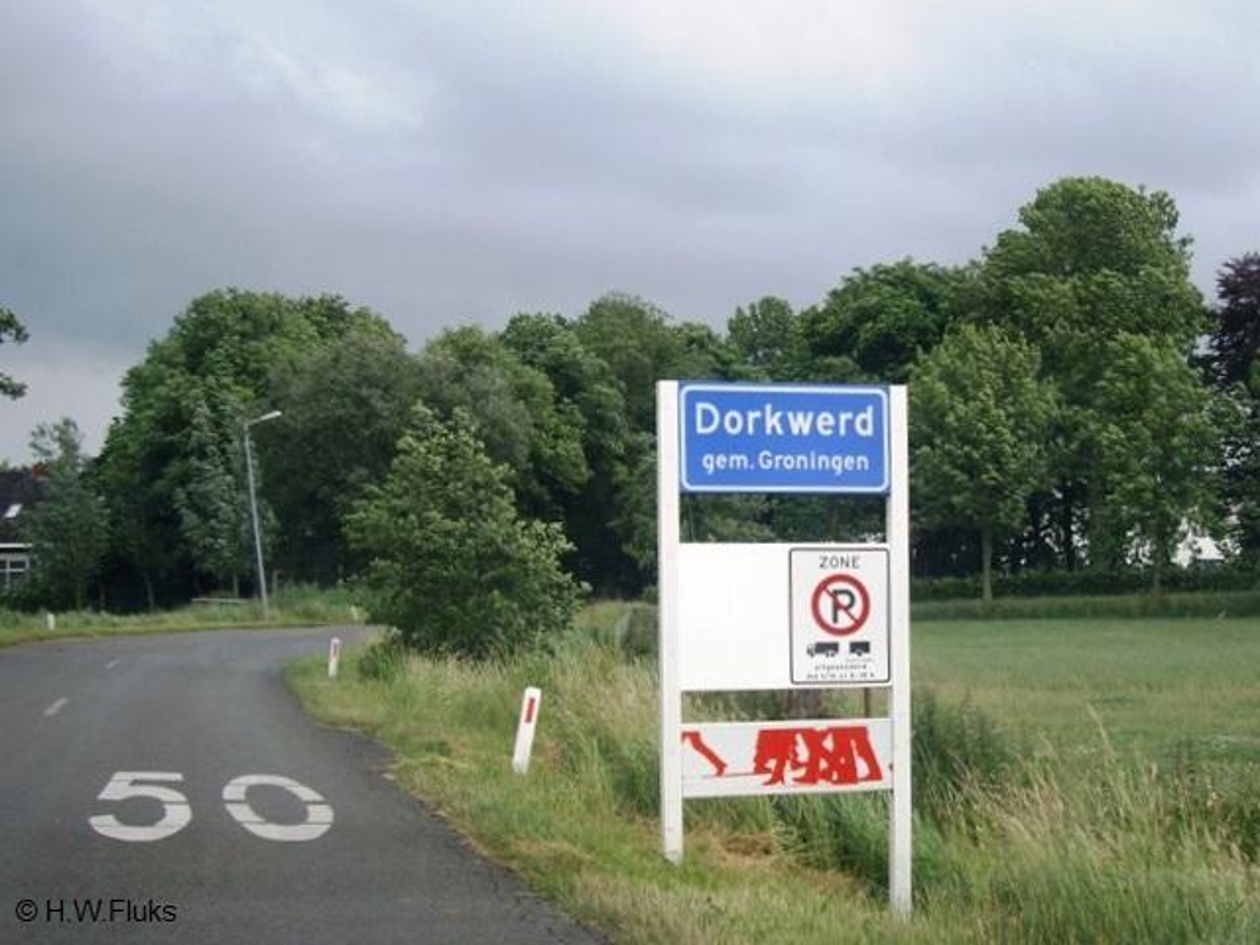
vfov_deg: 37.7
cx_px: 630
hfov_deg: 49.0
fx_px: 1383
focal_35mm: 38
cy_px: 472
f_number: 2.8
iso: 64
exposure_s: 1/250
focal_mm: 7.9
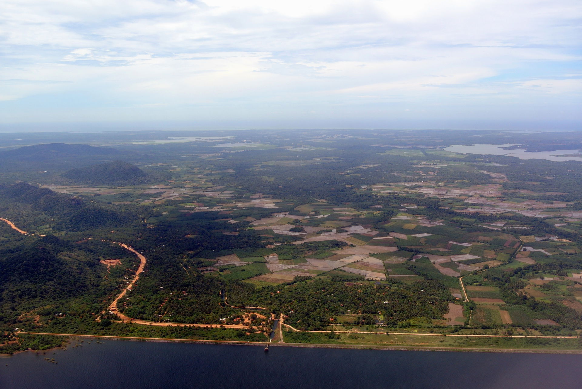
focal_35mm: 34
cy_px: 194
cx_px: 291
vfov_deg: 39.0
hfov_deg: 55.7
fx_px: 550
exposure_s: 1/400
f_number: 5.6
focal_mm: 12.7
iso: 100
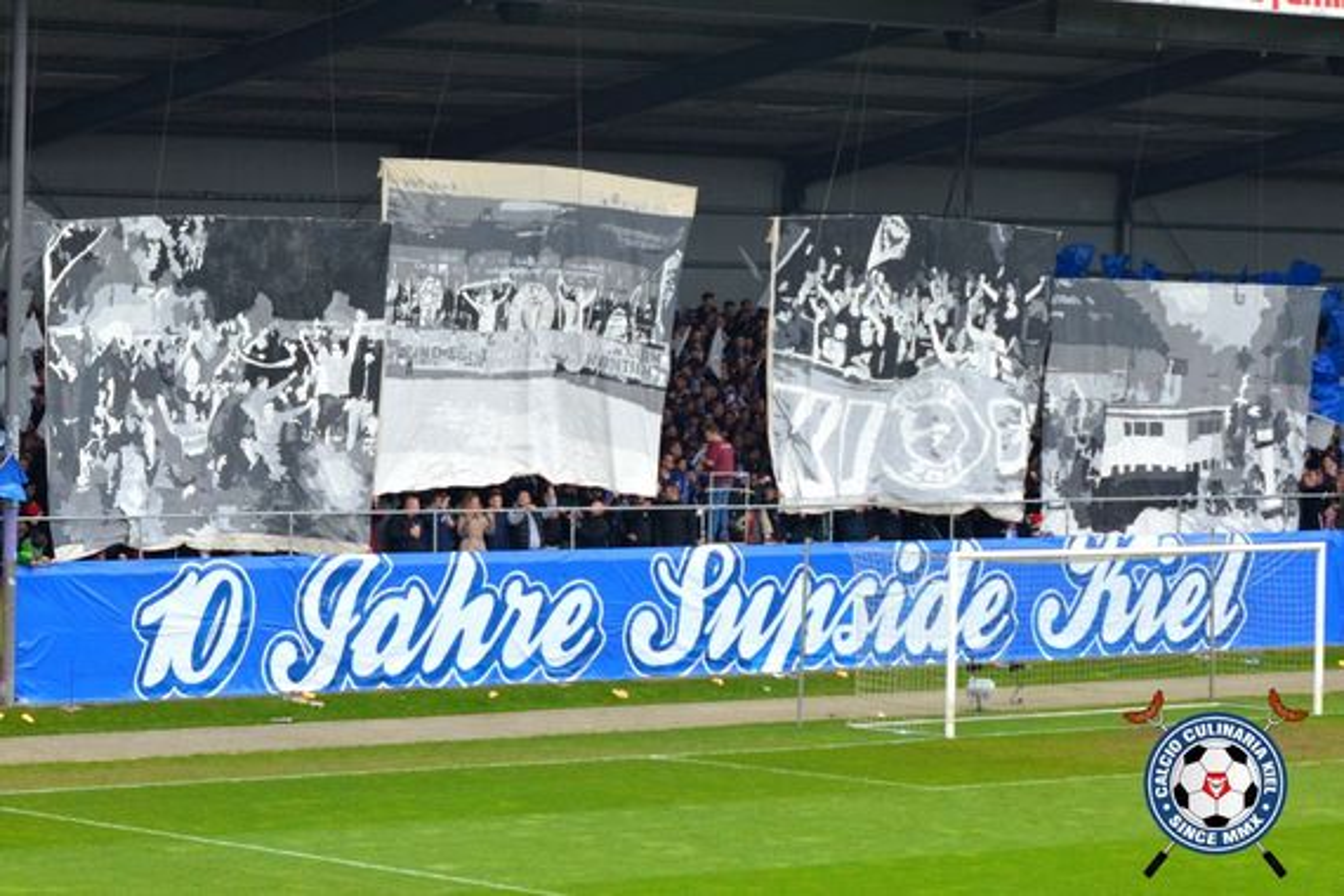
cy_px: 448
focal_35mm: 105
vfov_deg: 13.0
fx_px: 3920
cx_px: 672
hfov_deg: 19.5
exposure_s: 1/1250
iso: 800
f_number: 5
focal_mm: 70
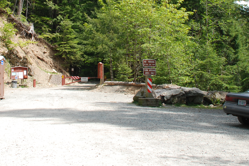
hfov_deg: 30.4
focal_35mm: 66
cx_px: 95
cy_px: 13
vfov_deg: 20.2
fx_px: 457
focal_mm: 22
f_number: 7.1
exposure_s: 1/200
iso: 160
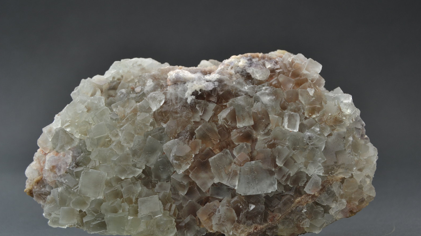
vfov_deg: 23.5
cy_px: 136
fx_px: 569
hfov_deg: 40.6
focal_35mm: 51
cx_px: 211
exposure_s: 1/60
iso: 200
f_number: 7.1
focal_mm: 32
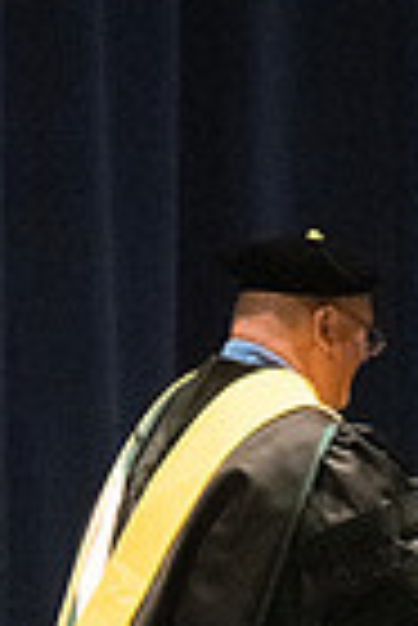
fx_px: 10944
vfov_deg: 3.3
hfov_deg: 2.2
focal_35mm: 630
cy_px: 806
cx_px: 326
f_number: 4.5
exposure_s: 1/250
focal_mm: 130
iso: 8000
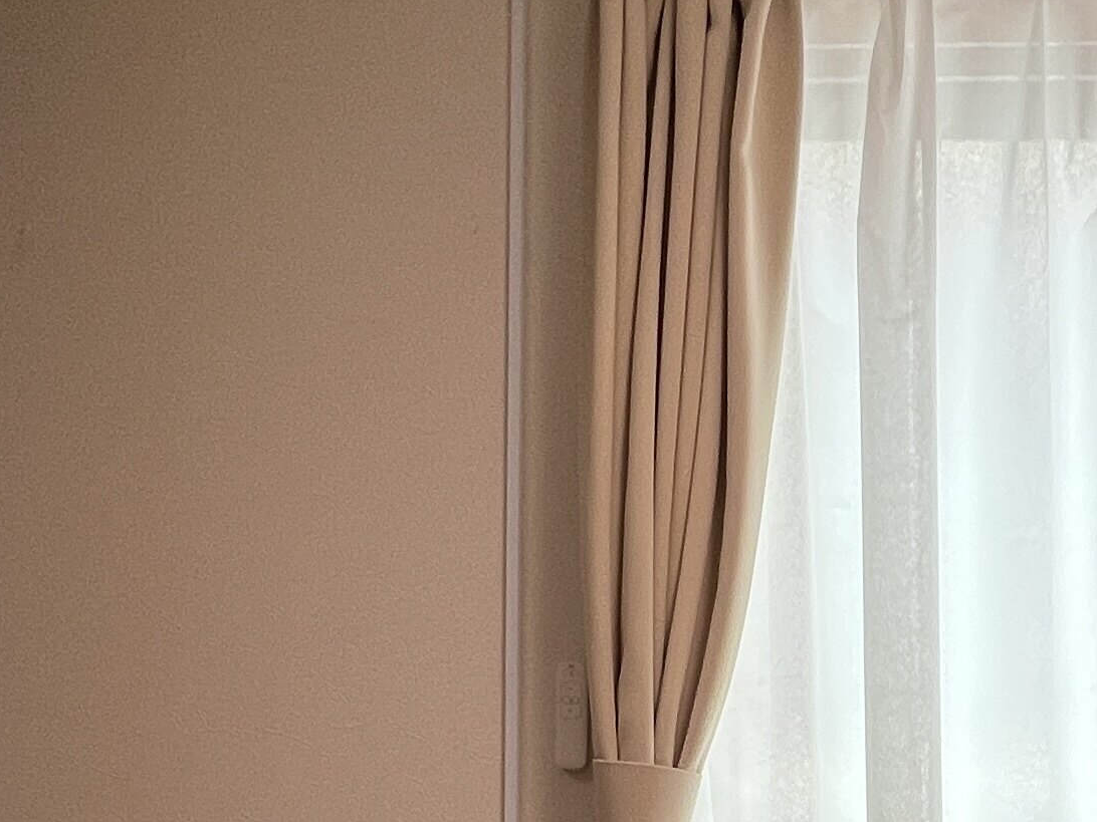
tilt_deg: +0.3
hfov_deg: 37.1
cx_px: 985
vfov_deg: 25.1
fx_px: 1521
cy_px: 1137
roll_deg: -0.5
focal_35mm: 48
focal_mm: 1.57
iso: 50
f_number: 1.8
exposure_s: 1/100
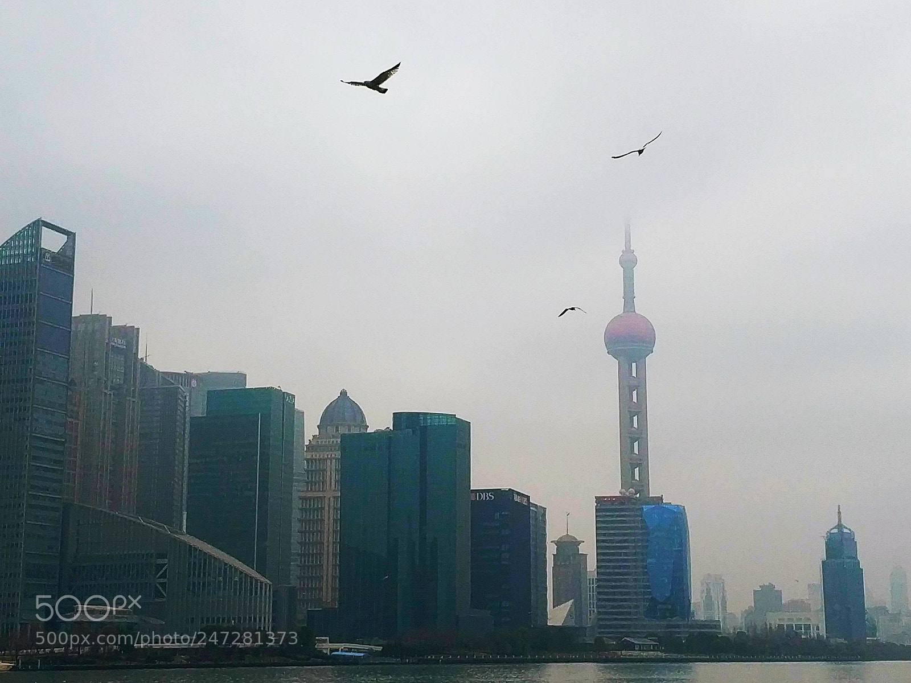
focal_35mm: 32
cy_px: 342
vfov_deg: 44.2
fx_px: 842
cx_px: 456
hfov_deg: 56.8
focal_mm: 4.5
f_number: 2
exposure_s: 1/878
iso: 100
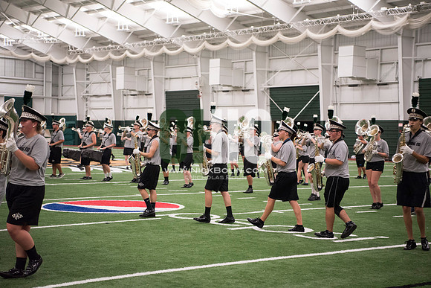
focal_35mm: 70
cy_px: 144
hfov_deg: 28.8
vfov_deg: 19.5
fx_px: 838
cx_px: 216
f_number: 3.2
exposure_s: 1/200
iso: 3200
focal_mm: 70
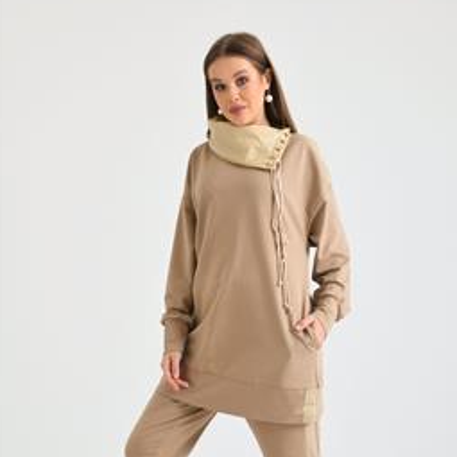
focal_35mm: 66
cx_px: 256
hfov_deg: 26.1
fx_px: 986
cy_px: 378
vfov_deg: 25.6
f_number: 5.6
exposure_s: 1/125
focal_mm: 44
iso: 100
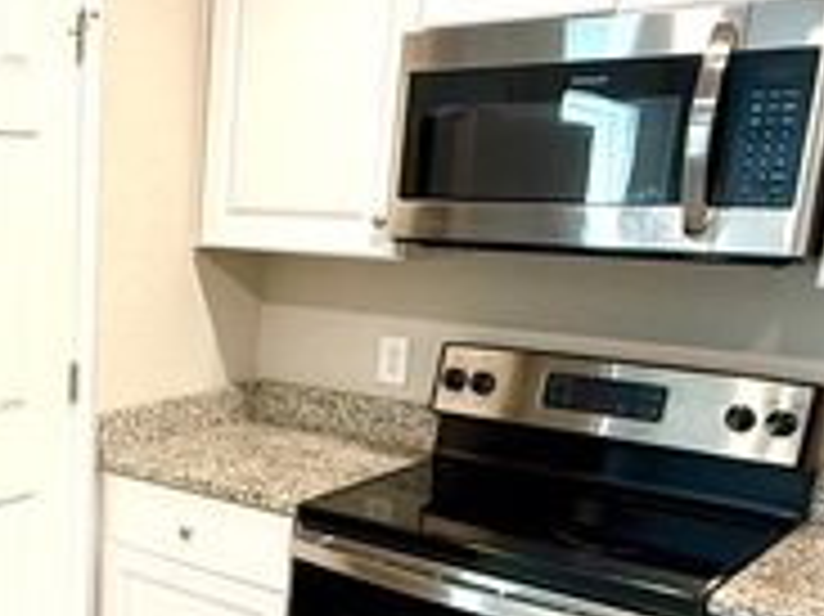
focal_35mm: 49
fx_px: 1166
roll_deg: -1.1
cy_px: 481
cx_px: 45
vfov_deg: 29.1
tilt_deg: -14.2
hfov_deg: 36.0
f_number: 2.2
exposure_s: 1/120
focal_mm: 2.22
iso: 320
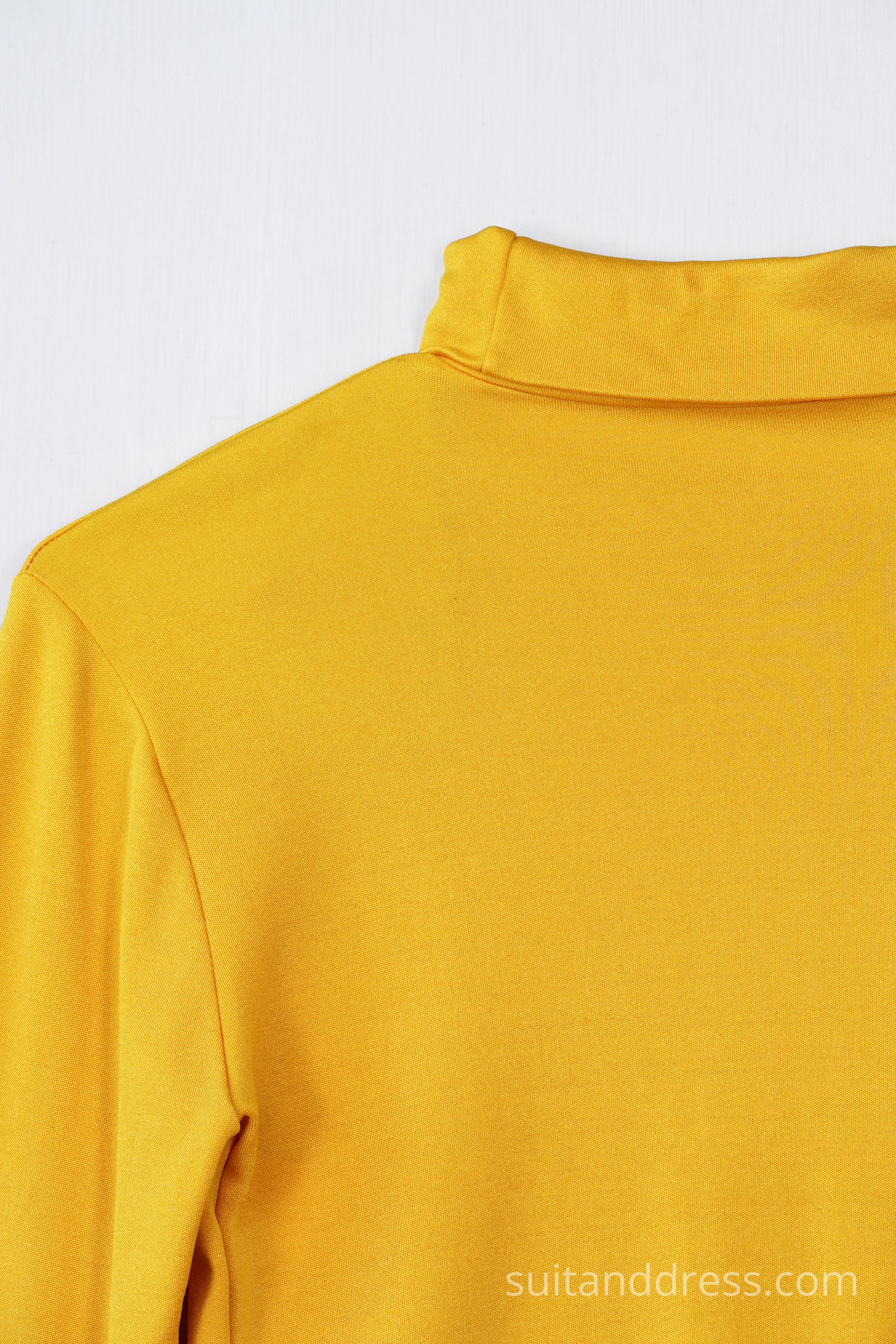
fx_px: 4592
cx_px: 448
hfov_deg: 11.1
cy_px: 672
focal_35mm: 123
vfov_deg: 16.7
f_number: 8
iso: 320
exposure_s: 1/40
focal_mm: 82
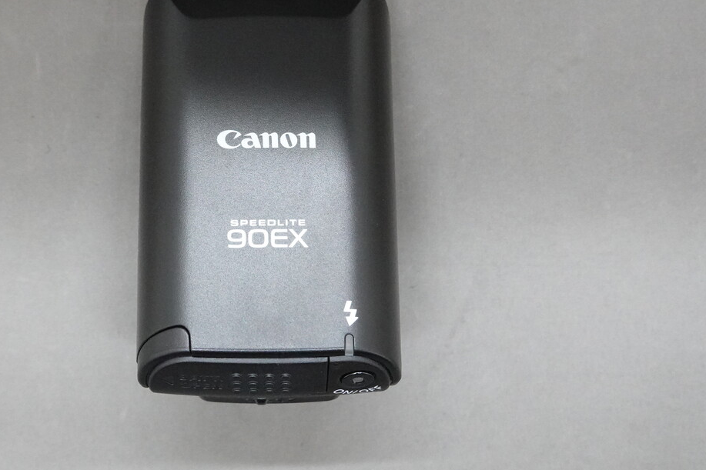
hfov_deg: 28.0
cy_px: 180
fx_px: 1412
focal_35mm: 72
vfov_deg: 18.9
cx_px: 270
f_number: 5.6
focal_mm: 20.26
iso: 3200
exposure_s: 1/60
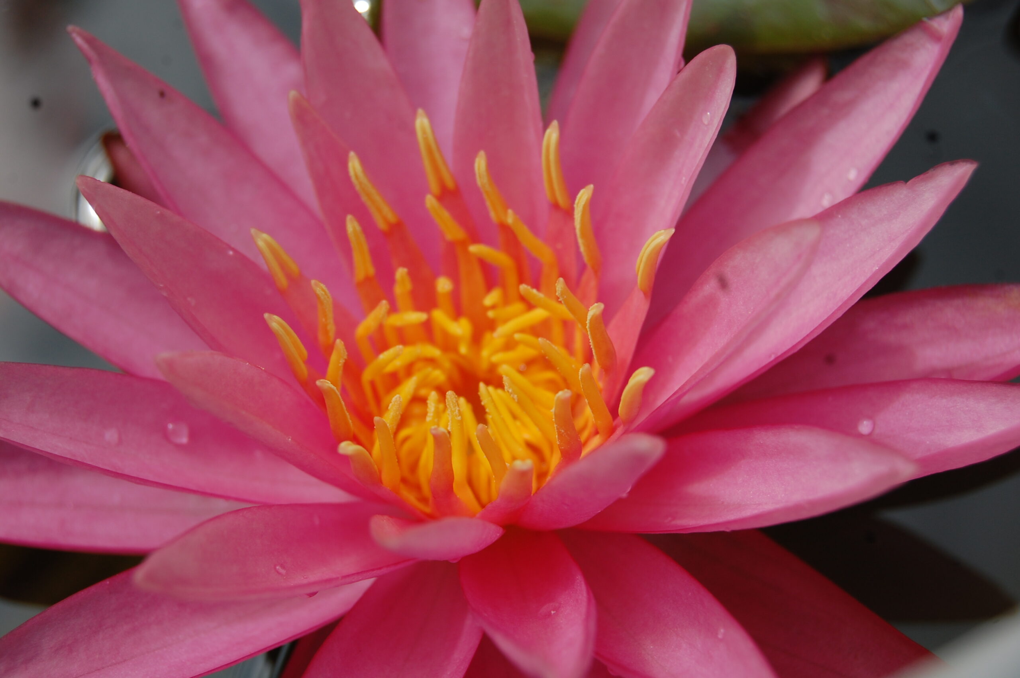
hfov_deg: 24.6
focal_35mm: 82
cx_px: 510
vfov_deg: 16.5
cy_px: 339
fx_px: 2335
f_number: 9
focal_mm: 55
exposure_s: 1/320
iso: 200
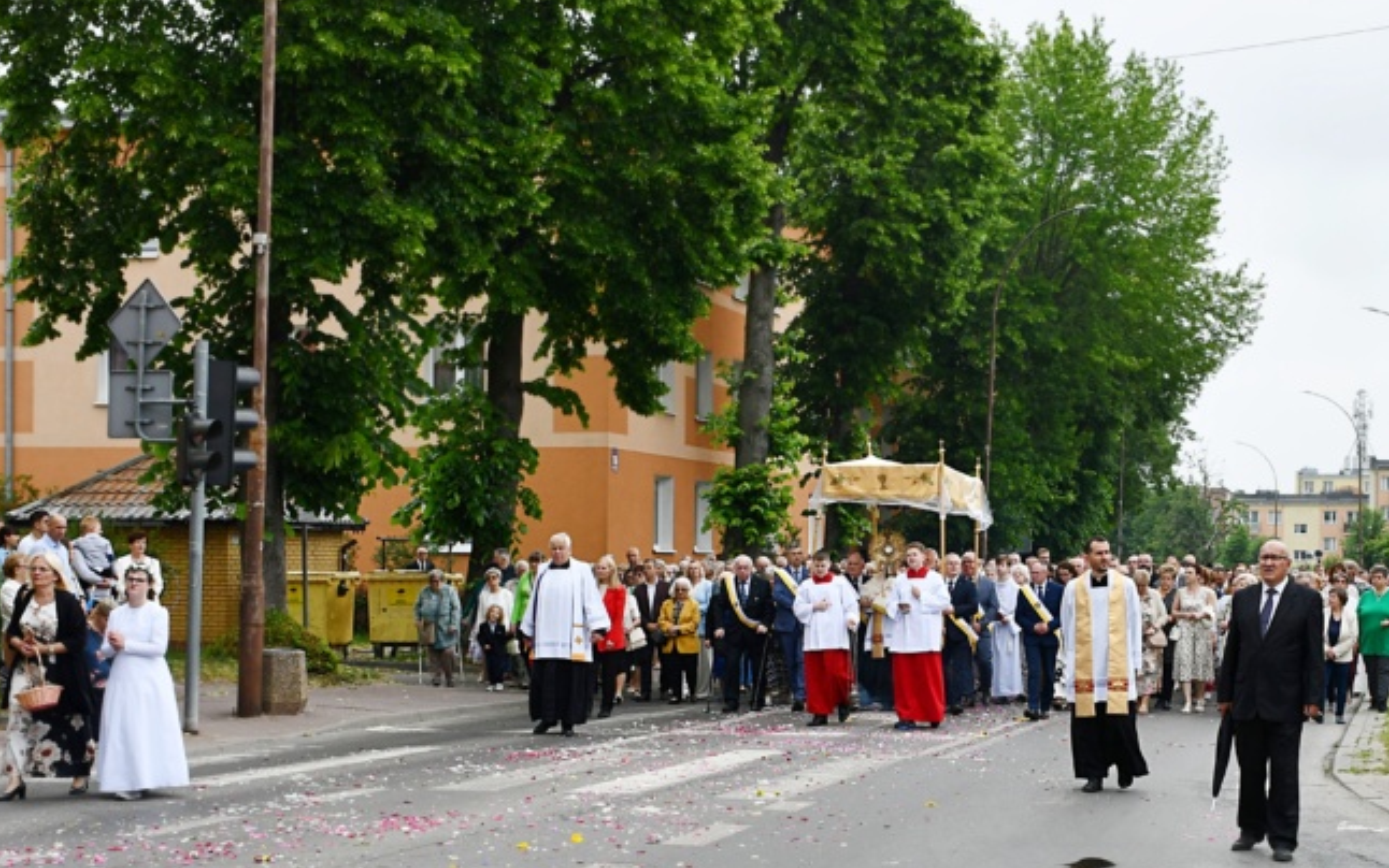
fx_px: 2385
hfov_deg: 32.3
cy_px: 579
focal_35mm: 63
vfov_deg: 20.6
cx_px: 899
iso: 160
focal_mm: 26
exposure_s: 1/250
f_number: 8
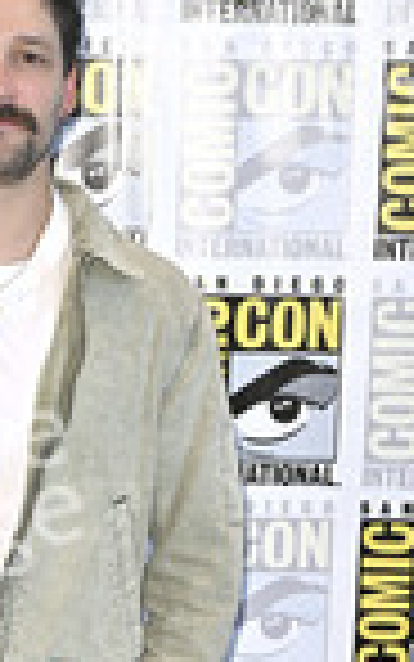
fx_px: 2056
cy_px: 743
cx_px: -18
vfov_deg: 17.6
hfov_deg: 11.4
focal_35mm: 114
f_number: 6.3
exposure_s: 1/250
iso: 2000
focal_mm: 41
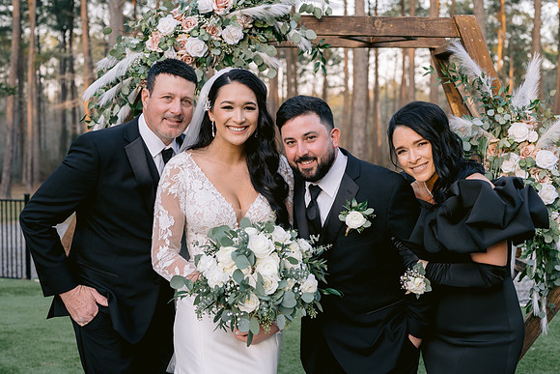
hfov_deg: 37.6
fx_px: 823
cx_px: 274
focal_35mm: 53
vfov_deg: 25.6
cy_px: 176
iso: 500
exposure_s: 1/160
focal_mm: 50
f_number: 4
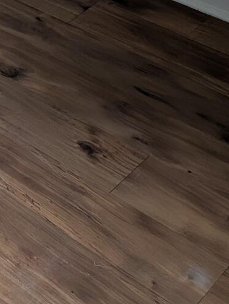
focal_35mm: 96
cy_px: -280
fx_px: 845
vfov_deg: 16.3
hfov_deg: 13.9
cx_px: -174
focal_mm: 6.9
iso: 35
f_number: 1.68
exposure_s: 1/110
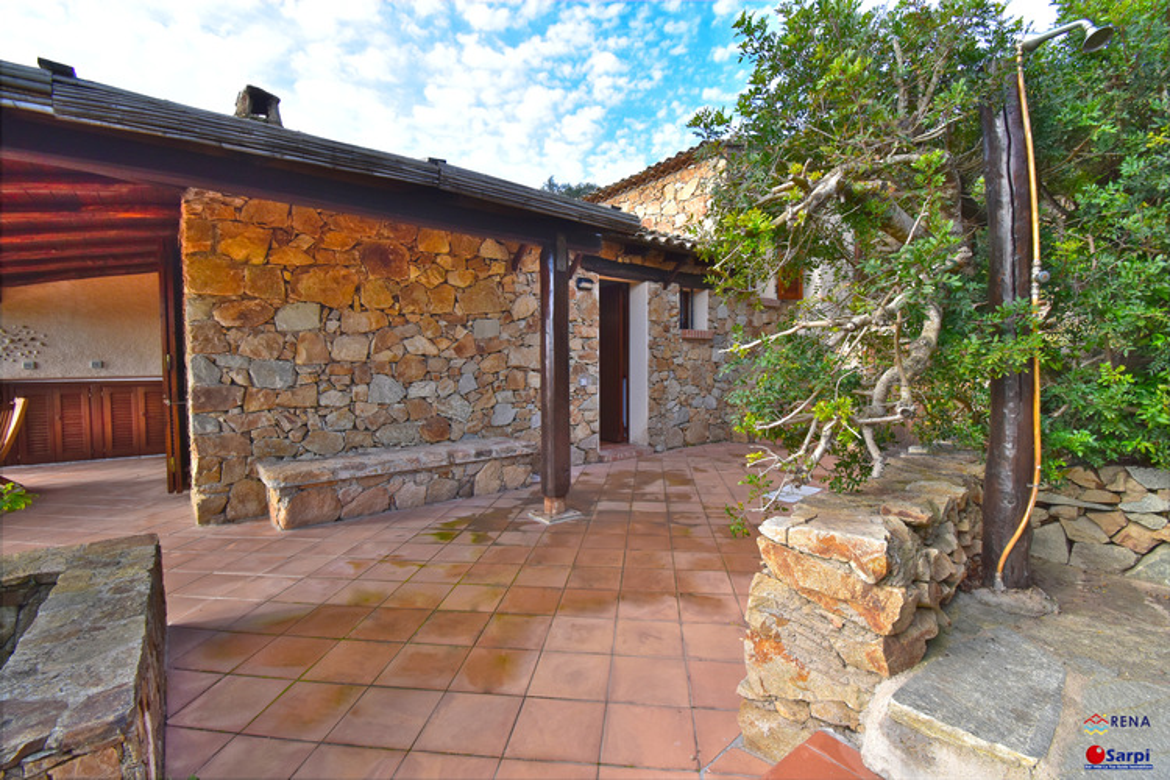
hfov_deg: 100.4
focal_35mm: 15
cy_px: 390
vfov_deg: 77.3
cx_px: 585
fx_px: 487
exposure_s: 1/200
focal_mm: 10
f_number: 10
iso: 400
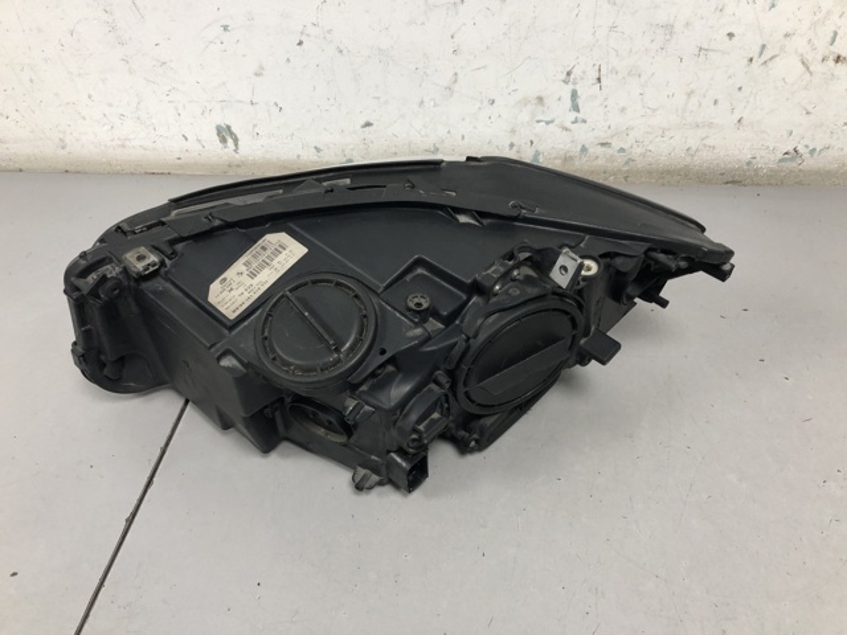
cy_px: 318
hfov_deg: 63.4
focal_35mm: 28
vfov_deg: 49.7
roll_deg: +3.3
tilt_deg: -42.6
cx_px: 424
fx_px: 685
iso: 32
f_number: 1.8
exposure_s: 1/25
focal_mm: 4
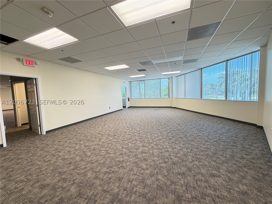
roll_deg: +2.1
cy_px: 102
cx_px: 136
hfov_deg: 102.1
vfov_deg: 85.7
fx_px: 110
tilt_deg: -4.3
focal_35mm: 14
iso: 200
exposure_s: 1/120
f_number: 2.2
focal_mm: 2.22
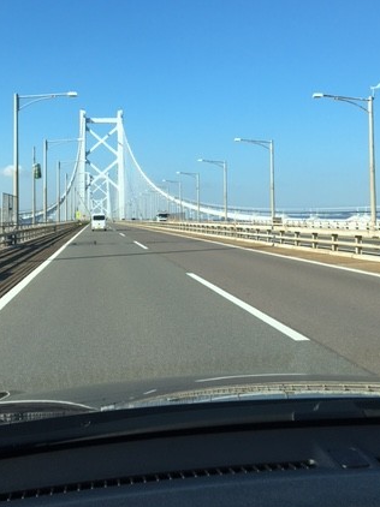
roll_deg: +0.8
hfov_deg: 32.7
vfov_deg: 42.7
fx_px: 645
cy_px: 191
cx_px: 147
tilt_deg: +3.6
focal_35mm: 44
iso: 25
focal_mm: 4.15
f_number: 2.2
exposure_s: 1/1012
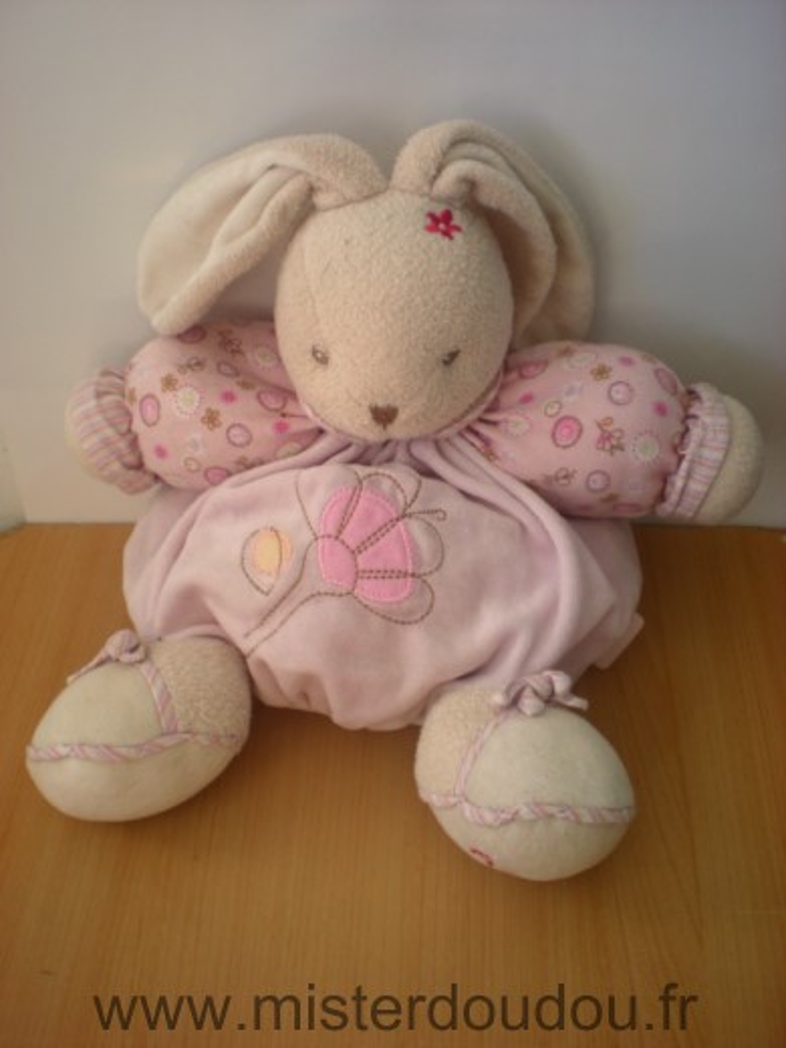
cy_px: 524
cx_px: 393
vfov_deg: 49.0
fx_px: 1150
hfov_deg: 37.7
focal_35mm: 38
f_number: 3.1
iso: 67
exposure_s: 1/53.2
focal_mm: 6.3
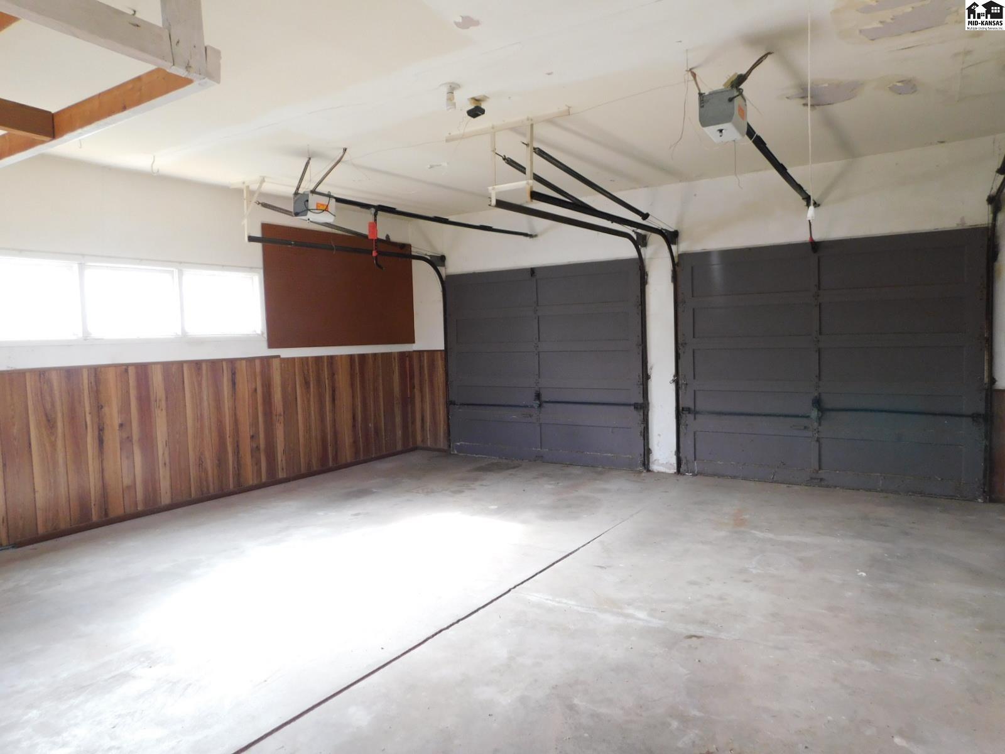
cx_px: 502
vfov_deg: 58.9
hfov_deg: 73.9
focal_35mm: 23
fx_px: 668
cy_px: 377
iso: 220
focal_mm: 4
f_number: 3
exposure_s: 1/30
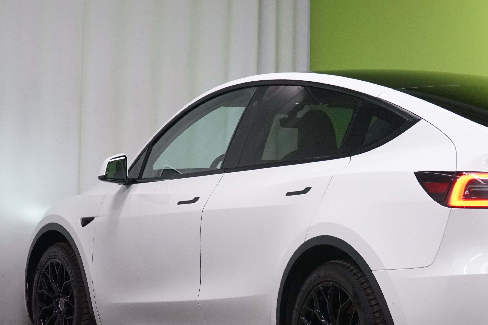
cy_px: 180
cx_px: 374
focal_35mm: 126
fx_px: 1708
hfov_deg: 16.2
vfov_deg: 10.9
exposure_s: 1/30
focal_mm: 70
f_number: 9
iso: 2500
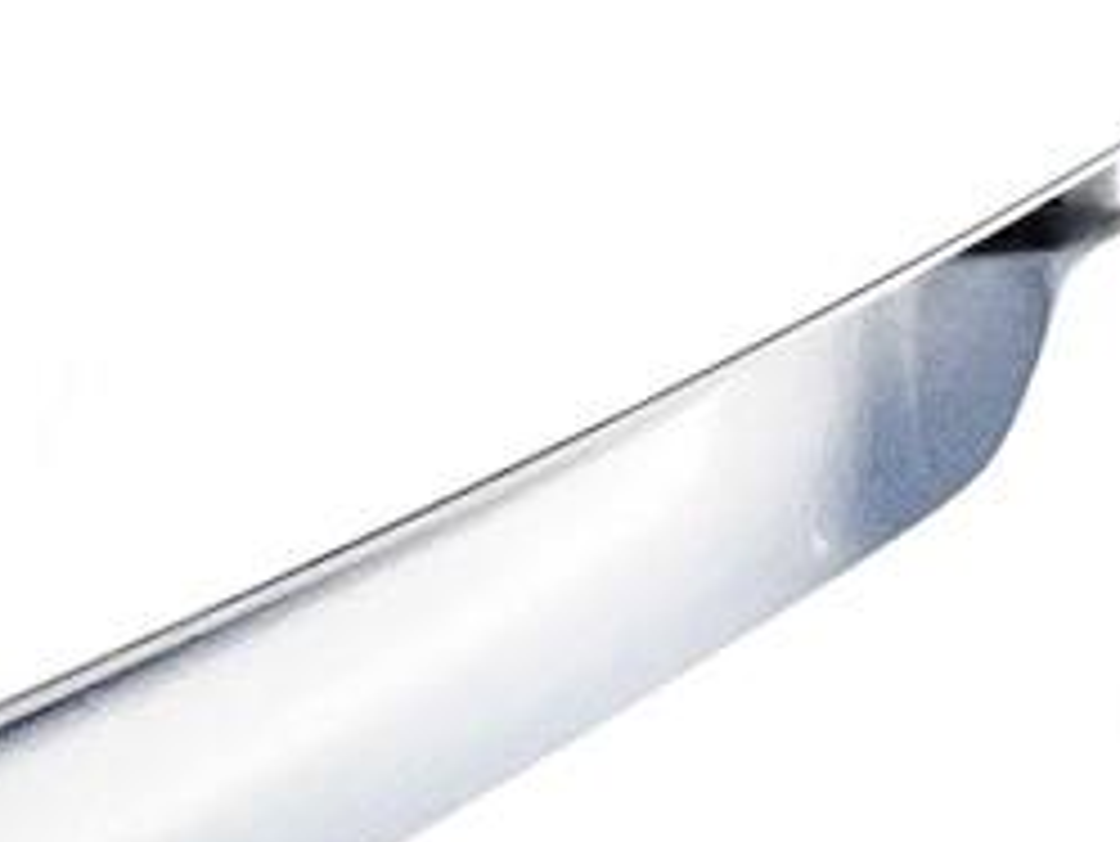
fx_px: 5406
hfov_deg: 9.8
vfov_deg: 8.8
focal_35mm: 167
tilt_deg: -8.1
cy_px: -252
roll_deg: -0.8
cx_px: 3059
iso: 40
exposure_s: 1/120
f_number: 1.5
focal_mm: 5.7
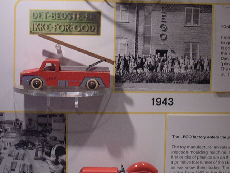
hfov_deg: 25.7
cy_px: 36
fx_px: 505
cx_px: 125
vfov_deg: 19.2
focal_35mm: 76
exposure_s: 1/50
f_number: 2.8
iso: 80
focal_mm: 6
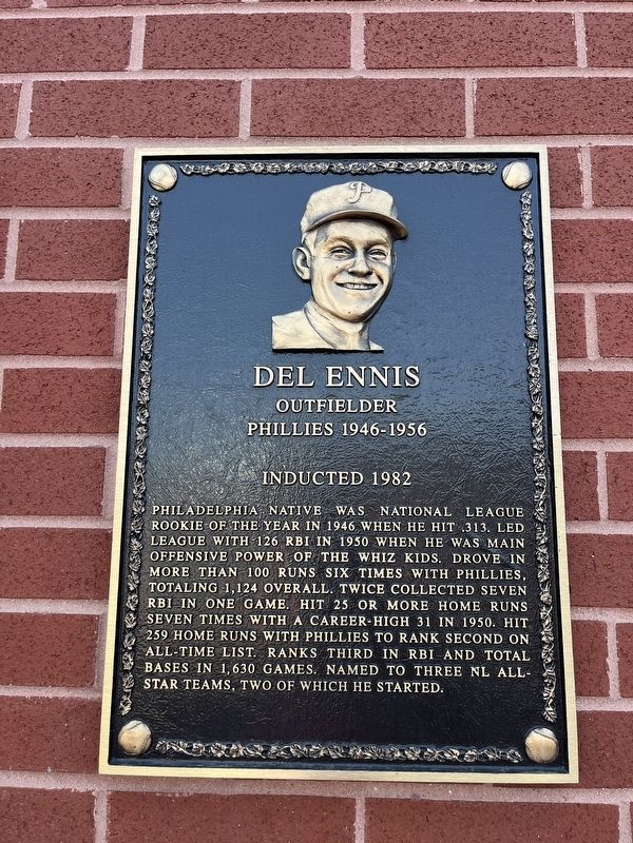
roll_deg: -1.5
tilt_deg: +9.1
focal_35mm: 26
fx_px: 634
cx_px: 316
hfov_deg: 53.1
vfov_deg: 67.3
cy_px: 422
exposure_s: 1/452
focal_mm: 5.1
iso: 50
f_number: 1.6
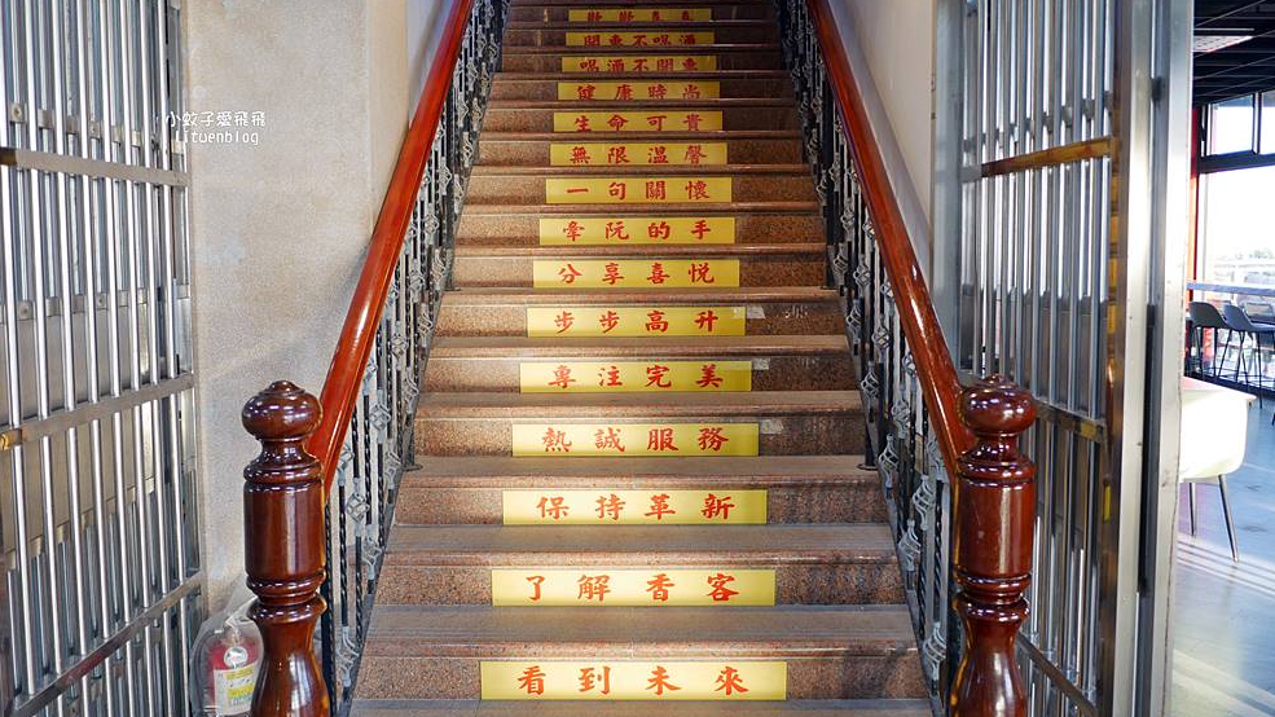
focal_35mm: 31
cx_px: 632
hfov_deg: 62.6
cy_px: 327
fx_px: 1048
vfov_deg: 37.7
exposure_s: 1/60
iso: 200
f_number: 2.5
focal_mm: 14
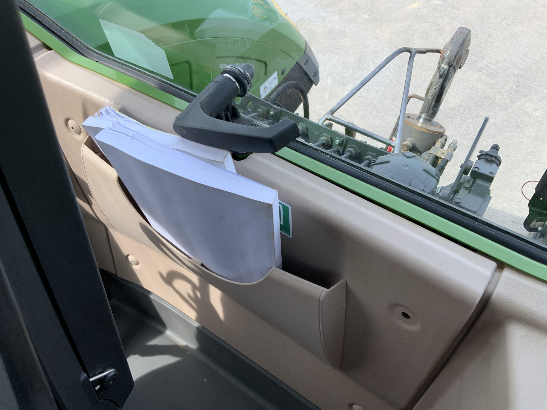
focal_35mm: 29
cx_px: 274
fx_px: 458
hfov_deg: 61.7
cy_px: 205
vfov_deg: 48.2
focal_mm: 3
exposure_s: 1/316
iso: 16
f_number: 1.8
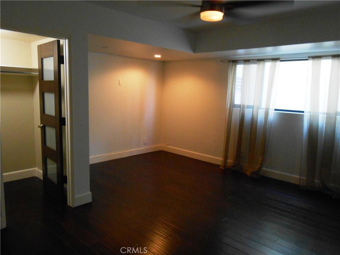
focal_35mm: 26
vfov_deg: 53.1
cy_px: 128
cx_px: 170
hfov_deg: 67.3
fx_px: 255
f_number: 3.5
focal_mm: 4.6
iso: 400
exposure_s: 1/10
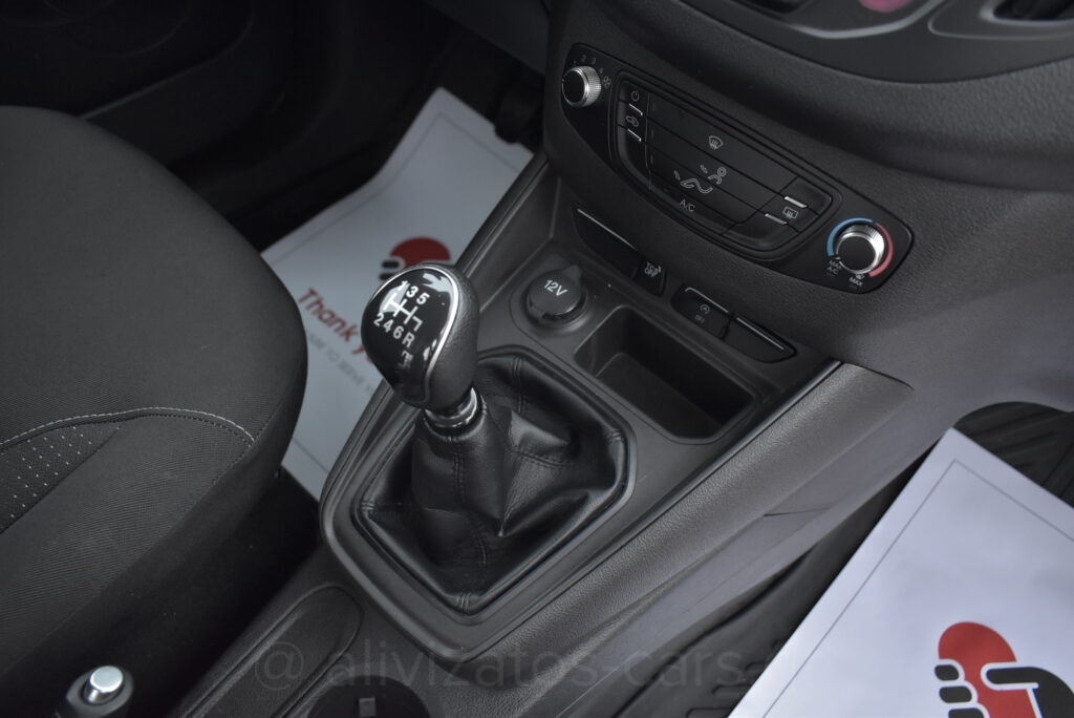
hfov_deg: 61.9
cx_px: 537
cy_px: 359
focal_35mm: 30
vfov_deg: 43.7
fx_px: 895
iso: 1600
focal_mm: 20
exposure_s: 1/1250
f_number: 3.5
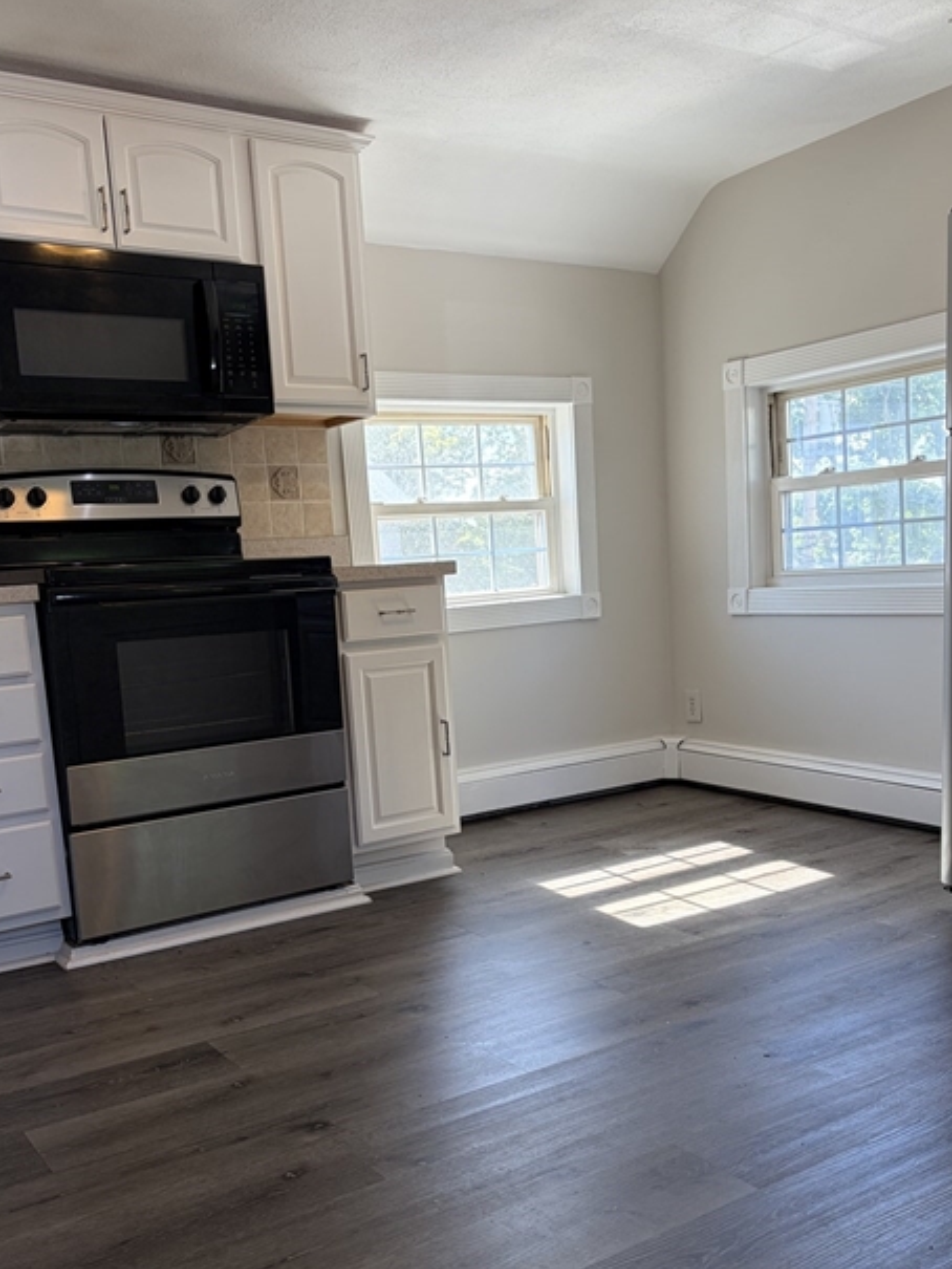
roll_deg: +4.0
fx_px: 1210
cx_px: 453
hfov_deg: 42.9
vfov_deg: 55.2
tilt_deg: -7.3
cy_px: 715
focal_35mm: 33
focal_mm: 5.96
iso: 64
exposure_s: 1/129
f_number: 1.6
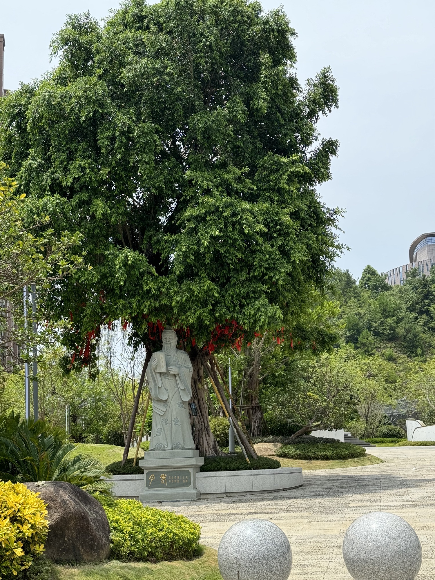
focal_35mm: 48
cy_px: 290
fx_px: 804
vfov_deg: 39.7
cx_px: 218
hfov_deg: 30.3
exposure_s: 1/2179
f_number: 1.78
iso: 64
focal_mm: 6.76
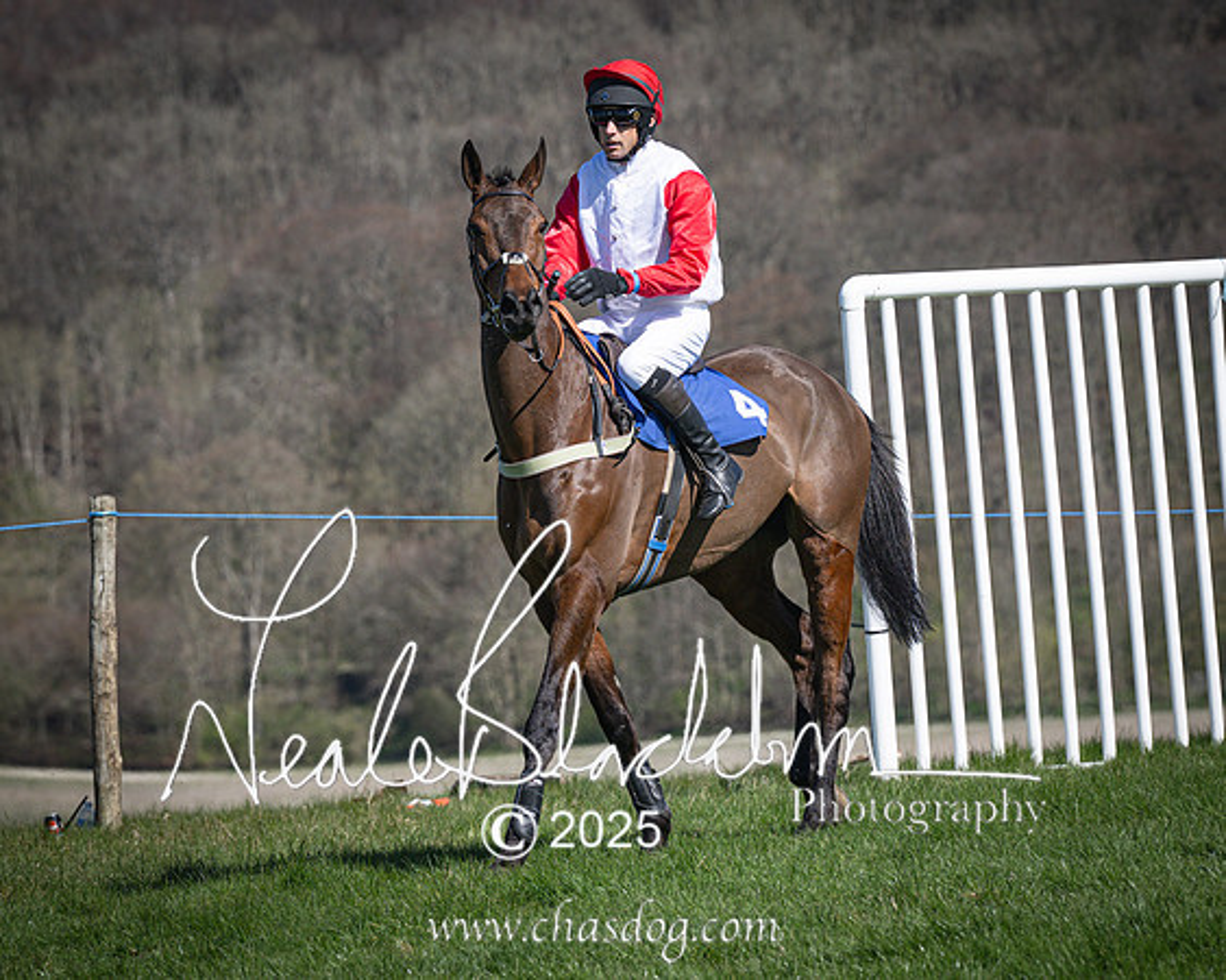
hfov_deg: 6.7
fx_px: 10414
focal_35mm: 287
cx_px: 417
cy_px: 443
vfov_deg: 5.4
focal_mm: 155
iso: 250
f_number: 5
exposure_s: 1/2000
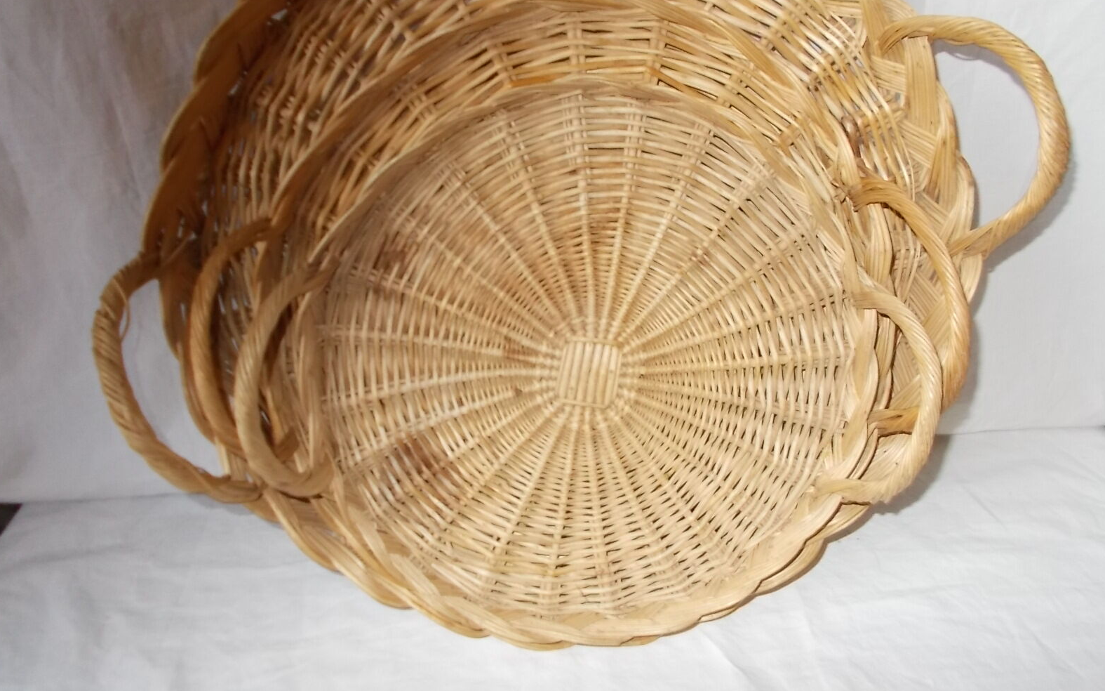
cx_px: 552
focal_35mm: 28
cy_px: 311
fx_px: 843
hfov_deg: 66.5
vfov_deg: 44.5
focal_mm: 4.6
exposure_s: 1/25
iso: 200
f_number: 3.2
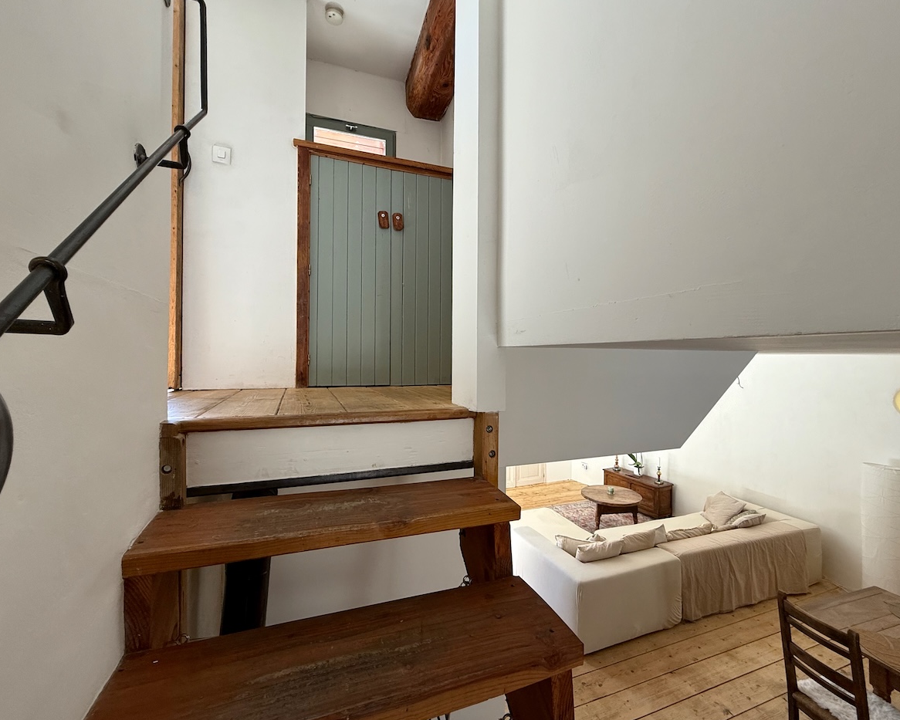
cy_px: 352
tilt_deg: +0.7
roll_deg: +0.5
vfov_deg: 84.0
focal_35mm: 15
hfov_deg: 96.8
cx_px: 452
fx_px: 400
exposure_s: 1/99
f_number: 2.2
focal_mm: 2.22
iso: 125
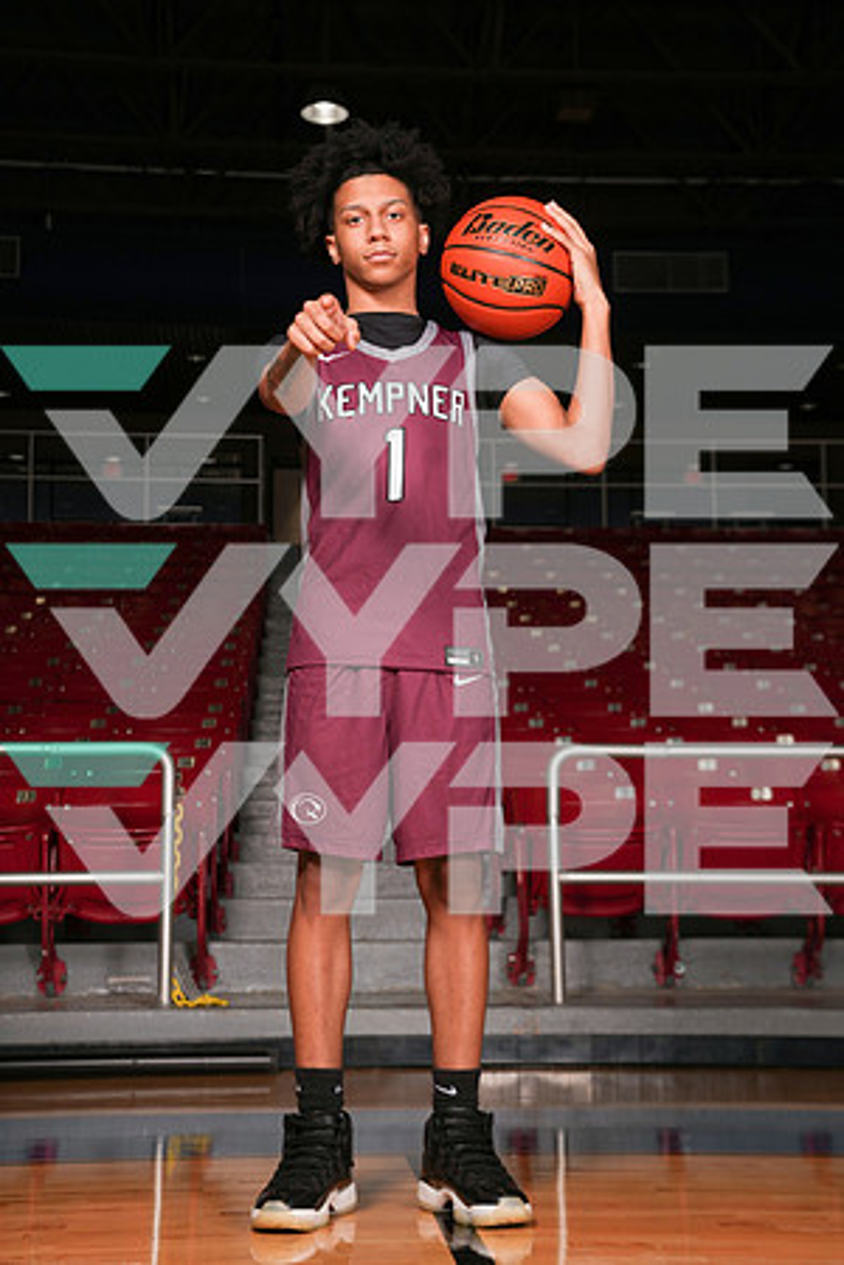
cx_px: 422
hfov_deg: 24.2
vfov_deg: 35.6
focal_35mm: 56
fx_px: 1969
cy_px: 632
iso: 250
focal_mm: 56
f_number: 6.3
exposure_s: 1/200
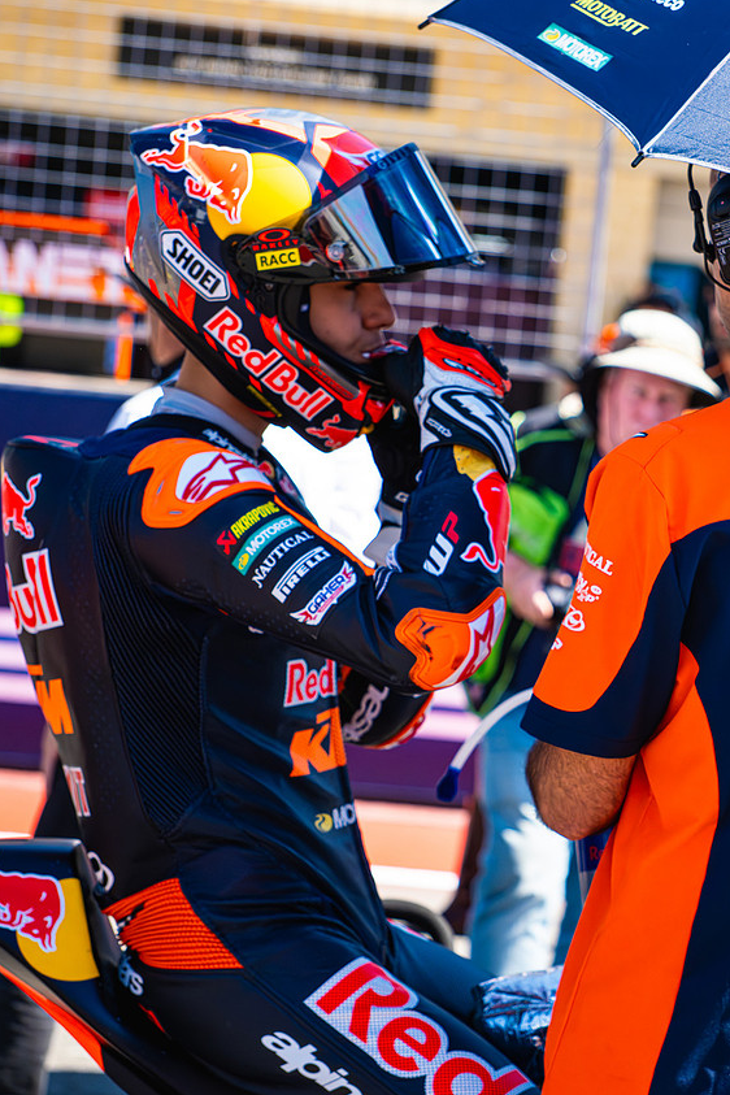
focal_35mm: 134
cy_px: 581
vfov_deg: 15.3
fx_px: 4076
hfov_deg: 10.2
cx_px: 557
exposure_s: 1/4000
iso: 2500
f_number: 5.6
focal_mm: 100
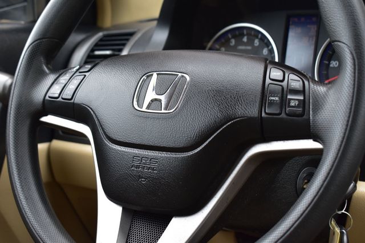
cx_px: 182
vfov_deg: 21.5
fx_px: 638
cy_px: 122
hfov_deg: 31.9
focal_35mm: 63
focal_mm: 42
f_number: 8
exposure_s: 1/50
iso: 400
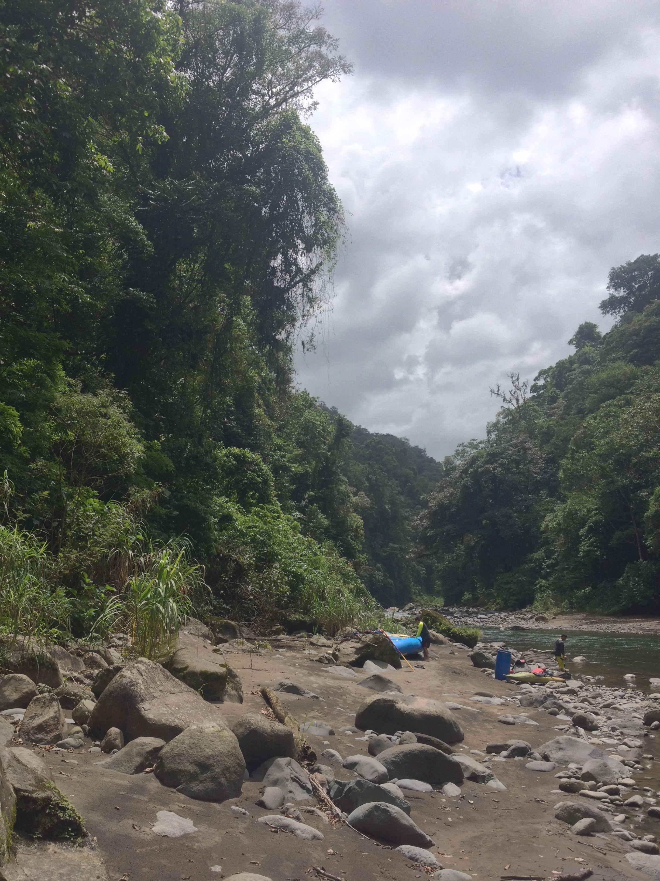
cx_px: 330
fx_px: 890
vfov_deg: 52.6
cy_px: 440
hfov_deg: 40.7
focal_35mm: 35
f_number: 2.4
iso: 50
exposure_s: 1/935
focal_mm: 4.28
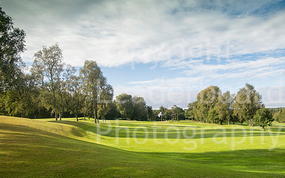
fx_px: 210
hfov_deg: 66.5
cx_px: 190
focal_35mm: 27
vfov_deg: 45.9
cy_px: 98
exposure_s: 1/1250
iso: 500
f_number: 6.3
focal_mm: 18
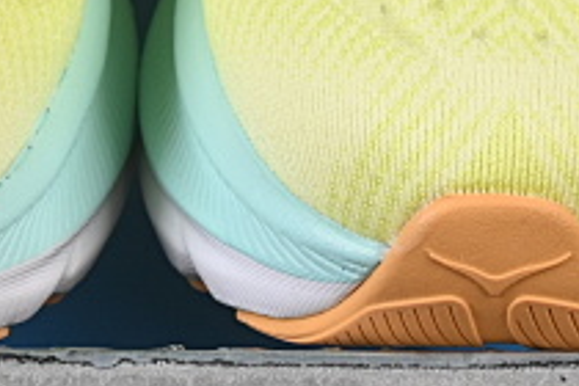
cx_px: 176
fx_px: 6208
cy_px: -270
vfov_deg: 3.5
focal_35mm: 386
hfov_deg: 5.3
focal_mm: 50
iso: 160
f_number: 8
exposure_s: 1/80
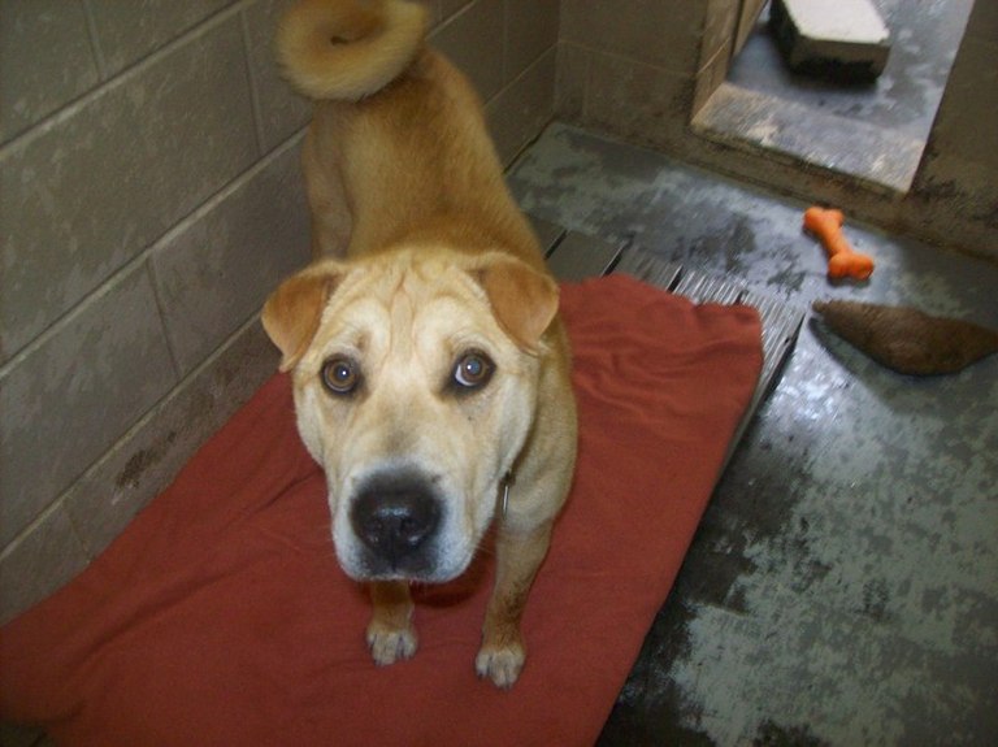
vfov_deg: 39.6
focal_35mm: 36
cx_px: 499
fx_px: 1037
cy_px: 374
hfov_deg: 51.4
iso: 200
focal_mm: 6
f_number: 2.7
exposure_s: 1/64
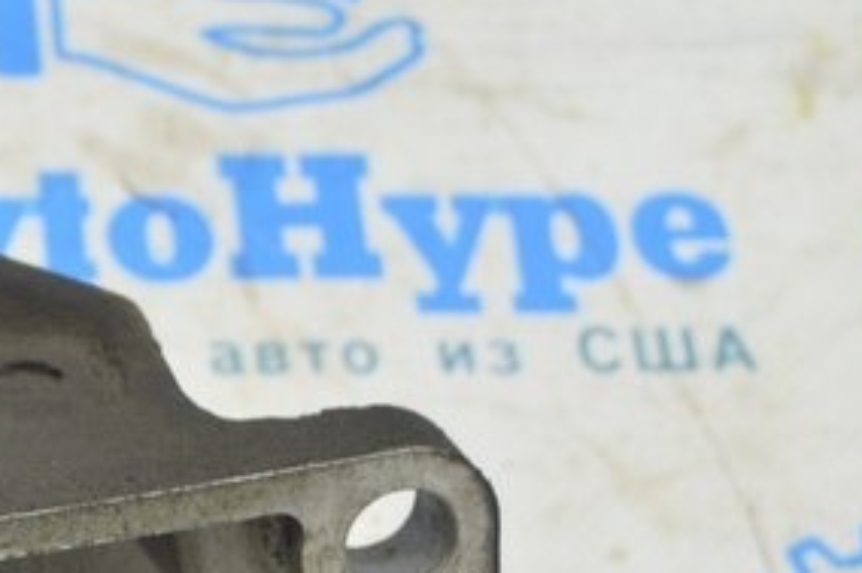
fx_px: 3489
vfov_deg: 9.3
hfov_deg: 13.0
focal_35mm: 146
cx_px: -604
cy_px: 568
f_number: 5.6
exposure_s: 1/20
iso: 400
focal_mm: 27
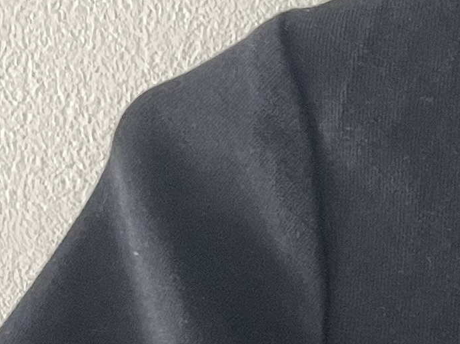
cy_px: 695
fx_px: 2019
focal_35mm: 152
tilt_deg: -6.5
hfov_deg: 11.3
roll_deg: +0.5
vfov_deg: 9.1
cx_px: 1012
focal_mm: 4.2
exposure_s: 1/60
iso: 125
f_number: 1.6
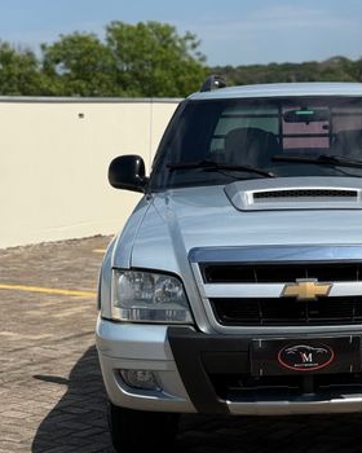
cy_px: 228
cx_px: 303
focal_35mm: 63
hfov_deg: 23.8
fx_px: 844
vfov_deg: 30.0
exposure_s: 1/7874
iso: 64
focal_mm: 6.76
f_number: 1.78
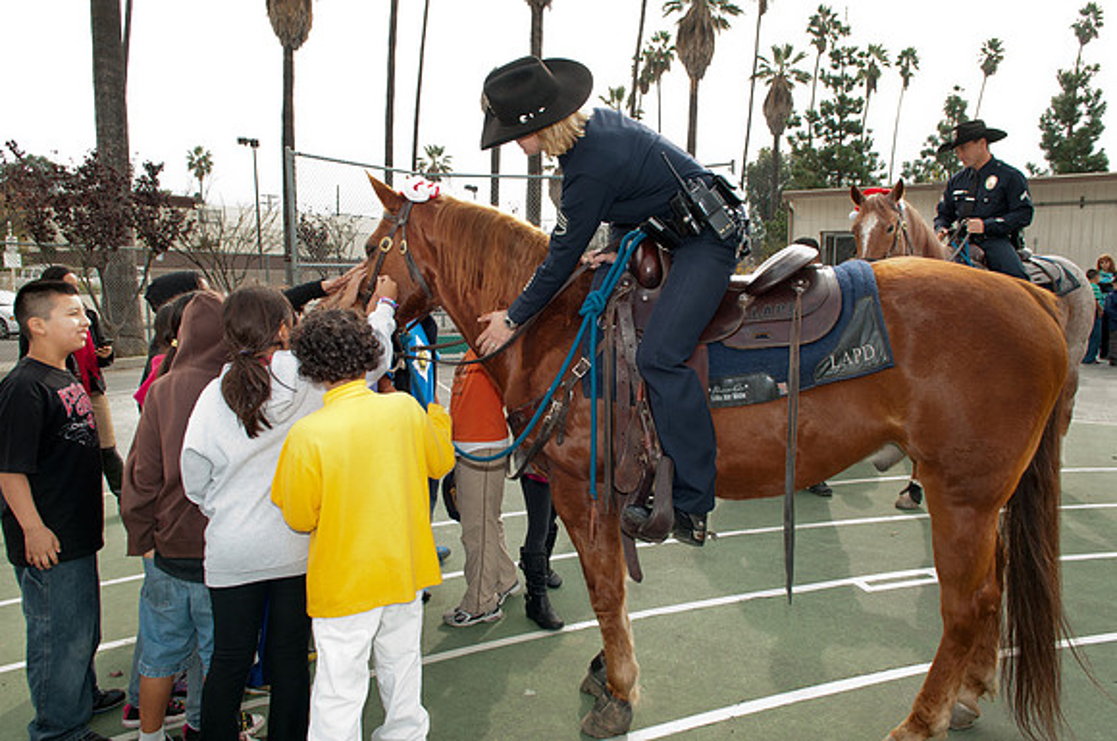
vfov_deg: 50.3
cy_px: 370
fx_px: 790
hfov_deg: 70.5
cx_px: 558
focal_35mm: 26
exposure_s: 1/160
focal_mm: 17
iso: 320
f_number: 6.3
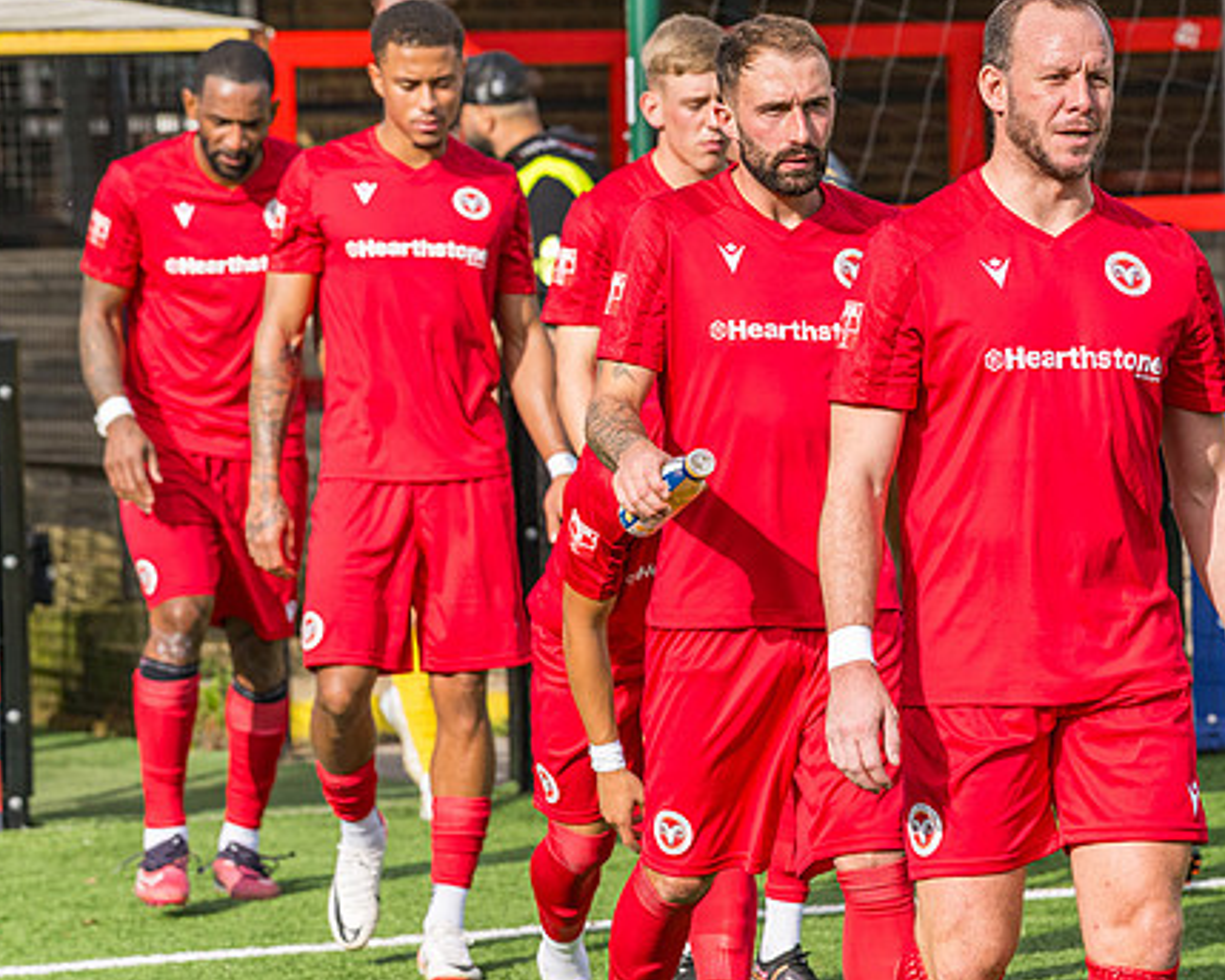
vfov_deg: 6.6
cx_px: 915
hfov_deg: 8.3
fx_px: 8482
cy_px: 387
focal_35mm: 234
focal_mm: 135
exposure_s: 1/2500
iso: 400
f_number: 5
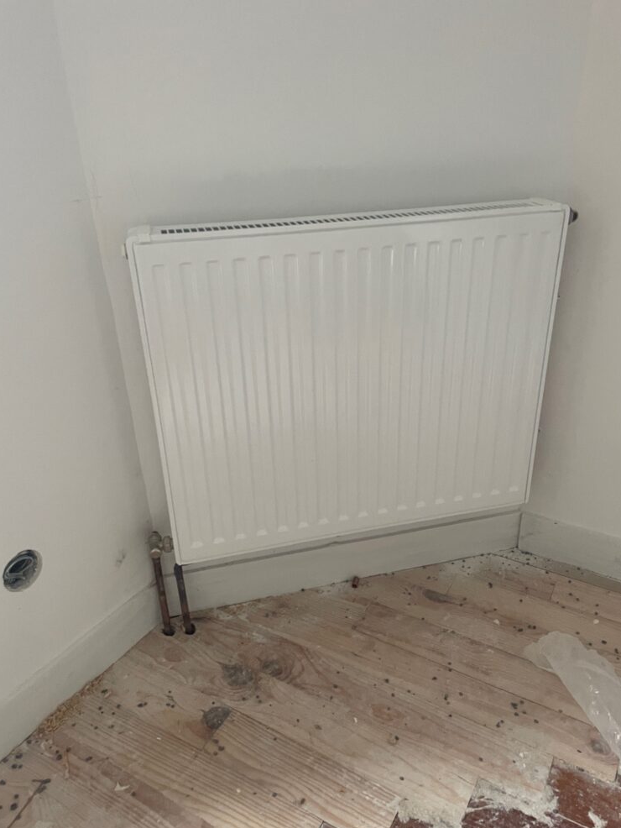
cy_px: 417
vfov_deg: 65.3
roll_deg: +3.0
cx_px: 318
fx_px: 646
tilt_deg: -25.9
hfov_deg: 51.4
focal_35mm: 27
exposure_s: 1/60
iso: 200
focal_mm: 4.2
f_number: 1.6
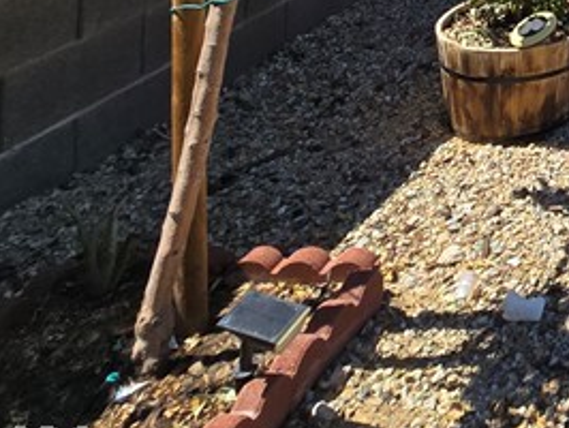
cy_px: -342
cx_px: 956
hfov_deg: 24.1
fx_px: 823
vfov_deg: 20.5
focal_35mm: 50
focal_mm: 2.2
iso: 50
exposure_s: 1/1804
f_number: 2.2
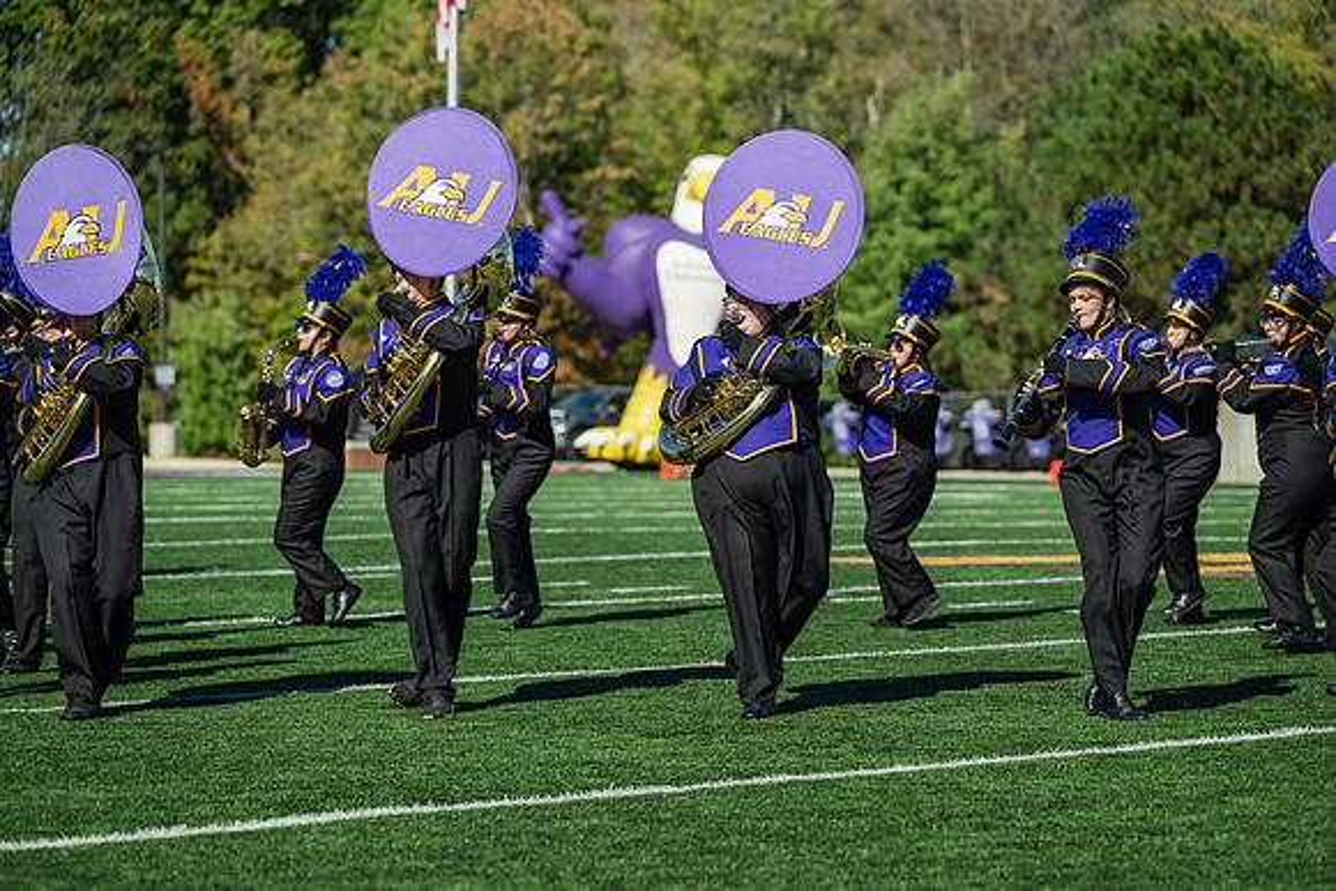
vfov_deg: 10.6
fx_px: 4825
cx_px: 668
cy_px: 446
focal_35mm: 130
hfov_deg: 15.8
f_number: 3.5
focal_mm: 130
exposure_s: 1/1600
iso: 100
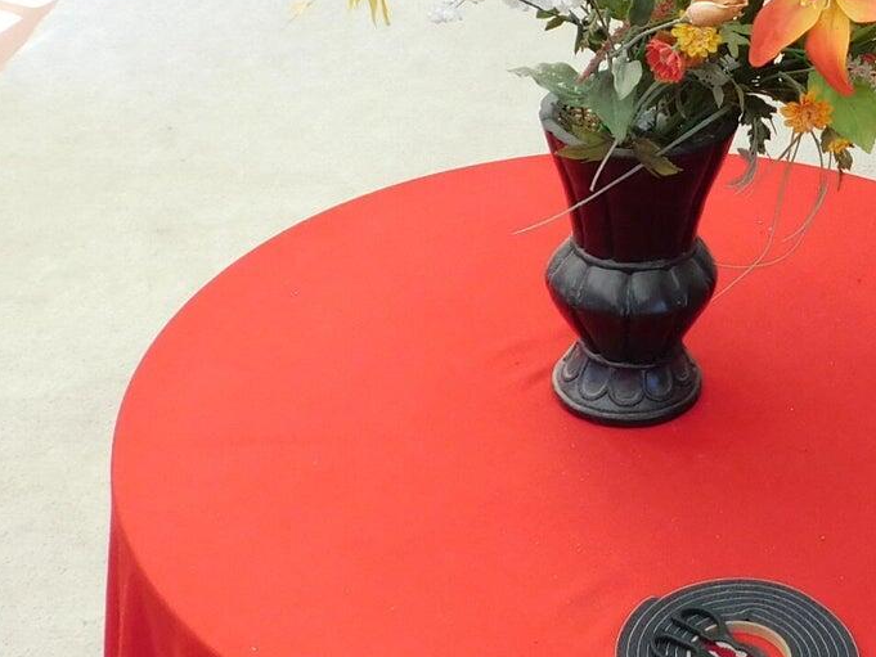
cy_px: -12
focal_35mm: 72
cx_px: 788
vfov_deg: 19.8
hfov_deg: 26.1
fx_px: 1822
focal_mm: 4
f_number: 3
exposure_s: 1/160
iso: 125
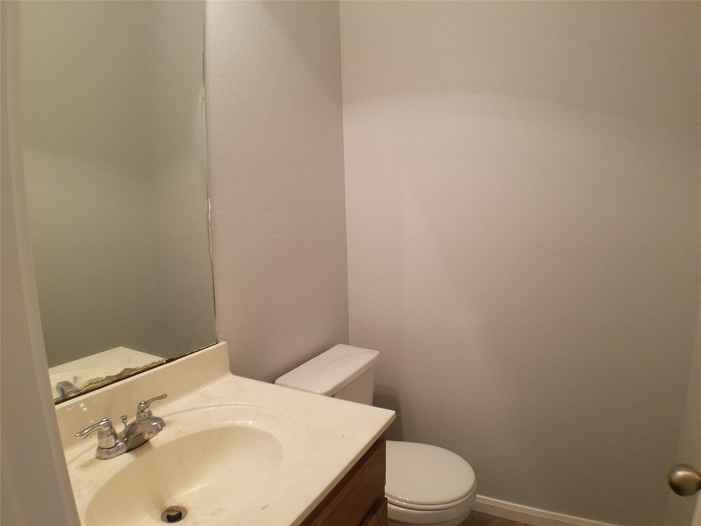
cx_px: 350
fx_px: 527
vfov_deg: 53.1
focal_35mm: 26
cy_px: 263
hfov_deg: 67.3
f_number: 1.7
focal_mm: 4.2
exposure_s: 1/24
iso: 160
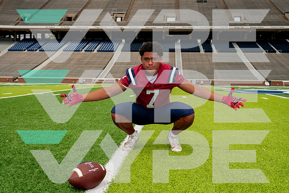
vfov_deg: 34.1
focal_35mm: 39
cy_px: 96
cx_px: 144
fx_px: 314
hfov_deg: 49.4
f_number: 5
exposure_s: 1/640
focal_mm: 38
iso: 100
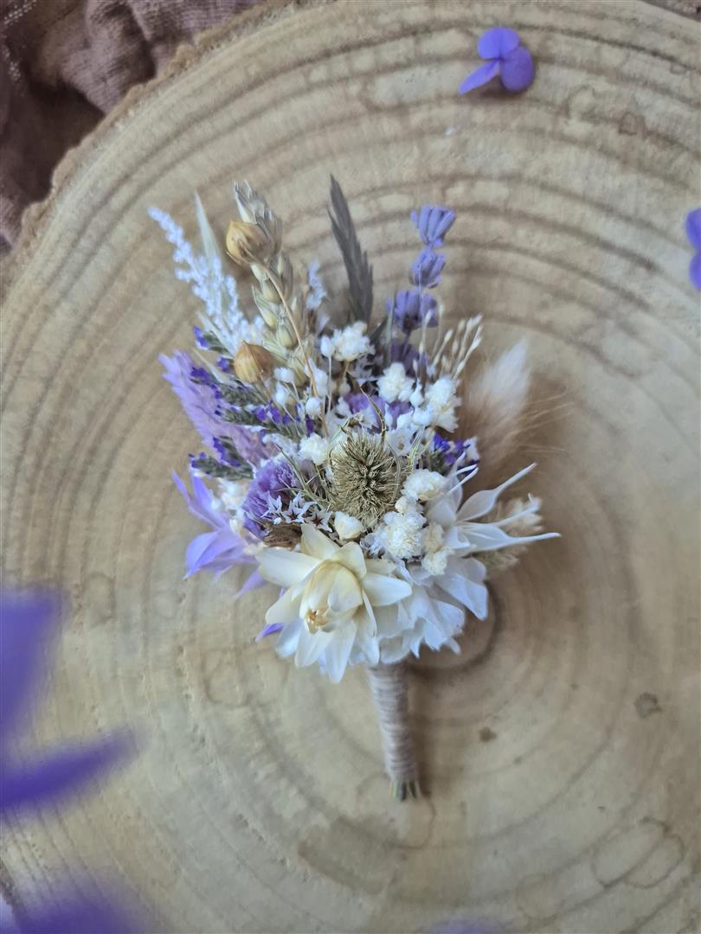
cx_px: 350
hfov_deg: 58.9
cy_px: 467
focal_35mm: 23
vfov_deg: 73.9
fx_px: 621
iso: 500
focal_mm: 5.4
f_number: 1.8
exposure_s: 1/100
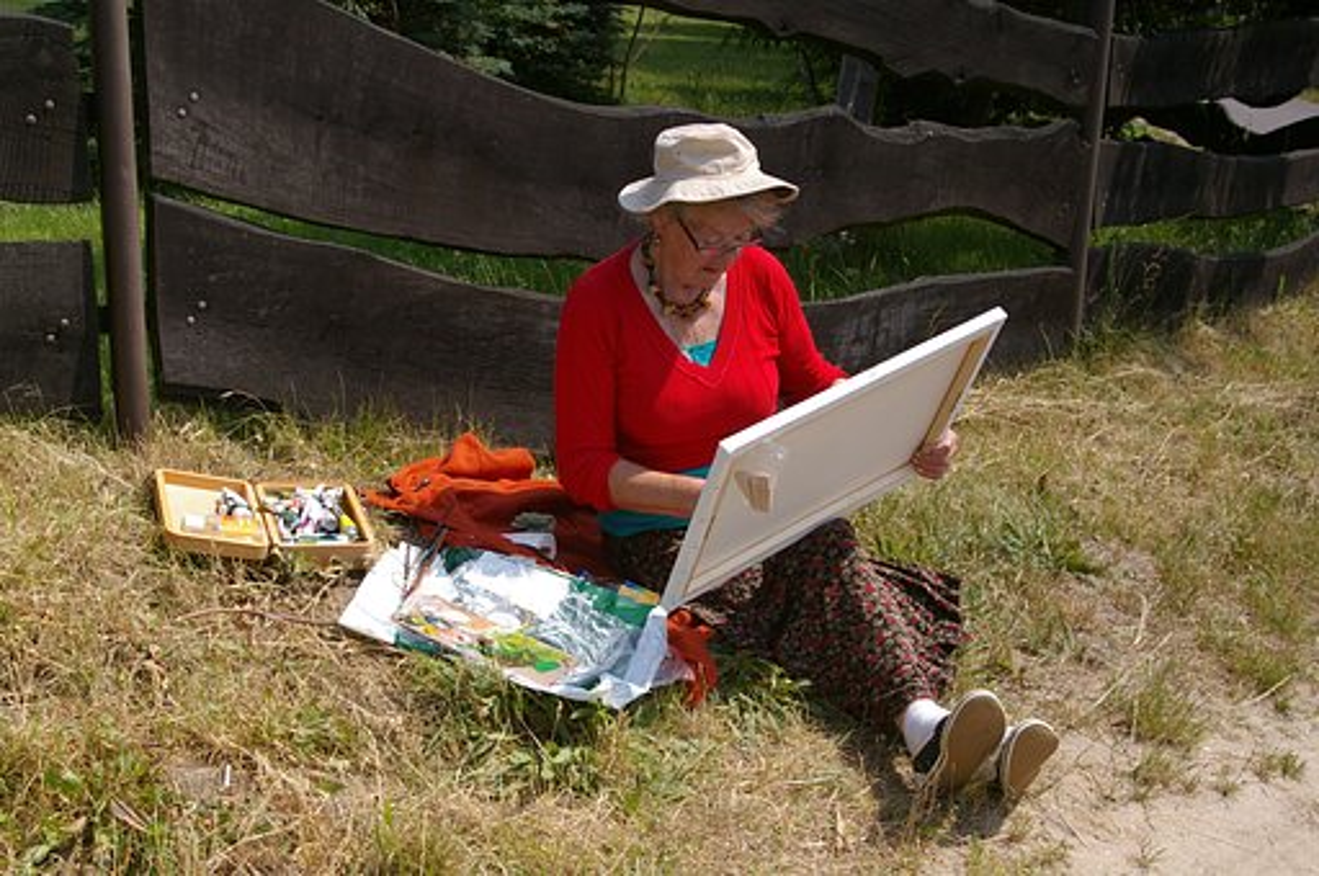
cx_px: 660
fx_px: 1921
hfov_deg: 37.9
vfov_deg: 25.7
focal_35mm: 52
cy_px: 438
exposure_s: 1/125
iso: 200
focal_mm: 35
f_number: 11
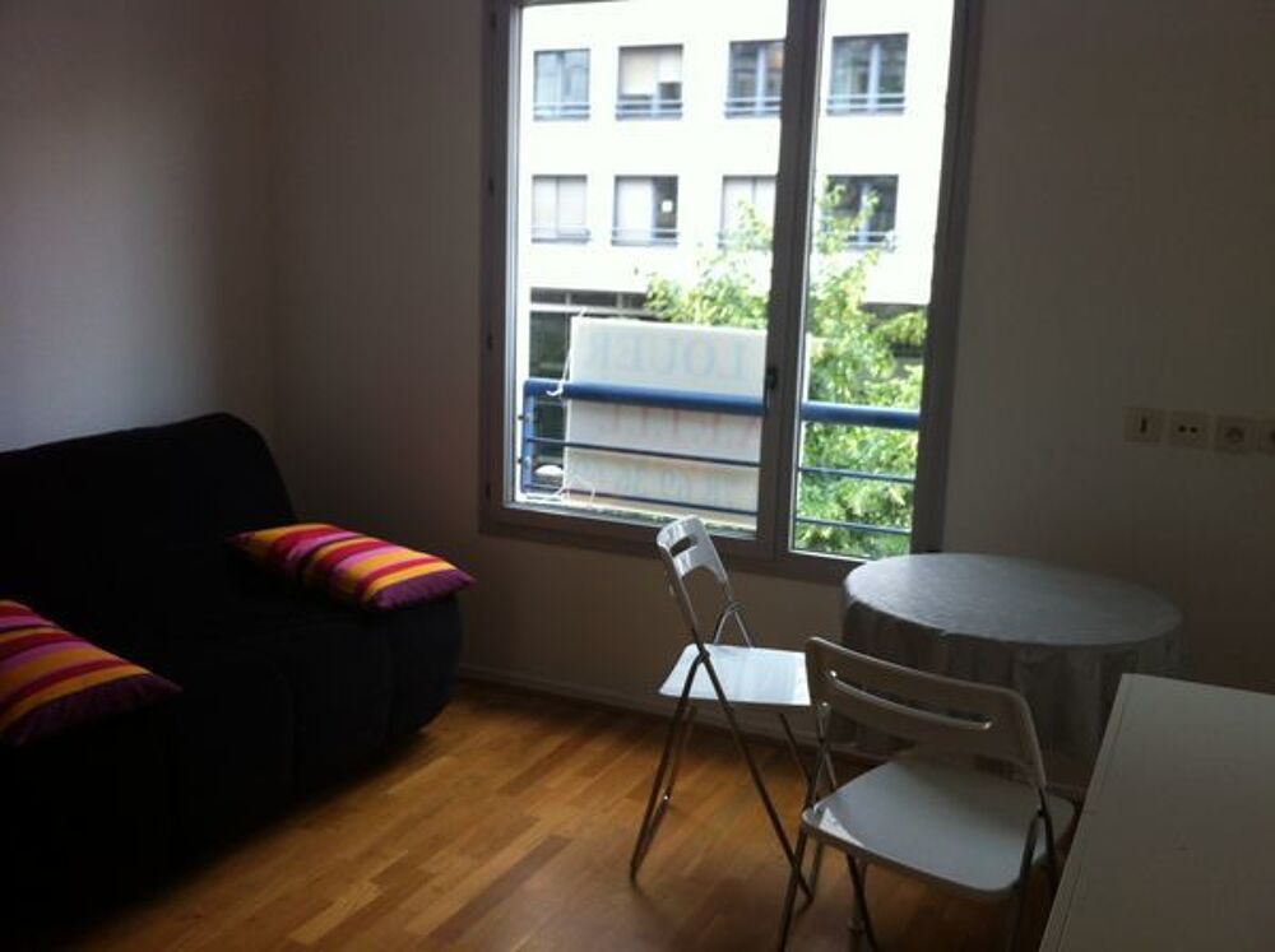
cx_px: 638
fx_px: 1287
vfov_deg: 40.6
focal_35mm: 35
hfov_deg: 52.7
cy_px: 476
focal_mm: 3.85
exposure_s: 1/40
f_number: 2.8
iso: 80
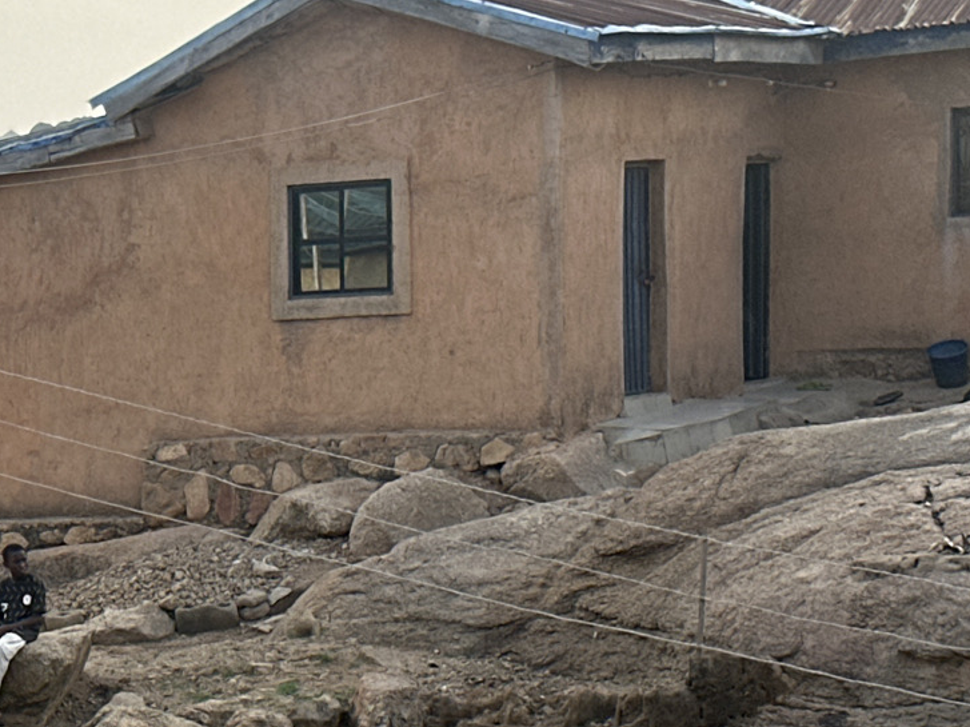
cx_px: -328
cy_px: 680
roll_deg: +2.1
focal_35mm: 132
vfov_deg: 11.1
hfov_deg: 14.3
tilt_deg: -6.0
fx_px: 3698
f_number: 1.78
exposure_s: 1/604
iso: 64
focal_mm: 6.86
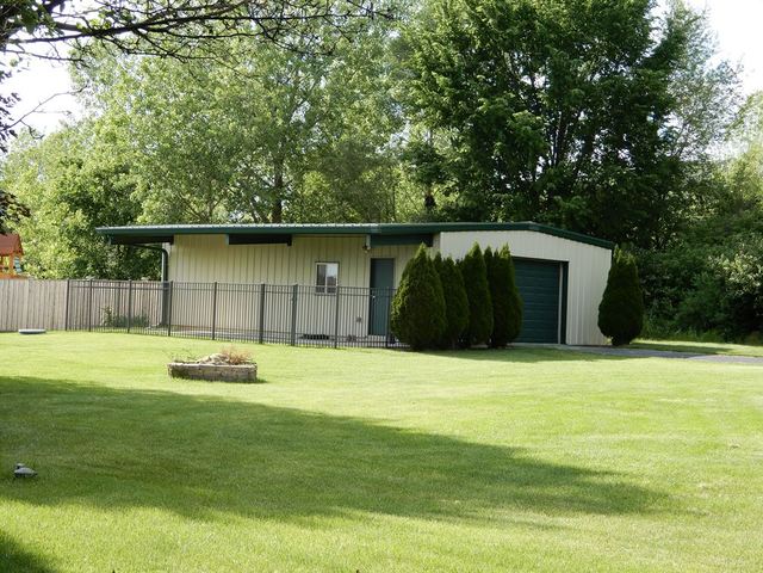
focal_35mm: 65
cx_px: 382
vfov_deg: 22.6
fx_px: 1433
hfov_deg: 29.8
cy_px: 286
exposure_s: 1/200
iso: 80
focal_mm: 11.6
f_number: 4.5
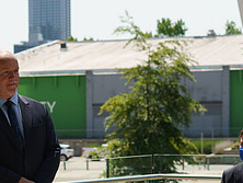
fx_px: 1145
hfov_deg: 11.7
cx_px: -101
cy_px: 216
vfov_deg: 9.0
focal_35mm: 163
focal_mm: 50
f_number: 4
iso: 200
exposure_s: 1/1600
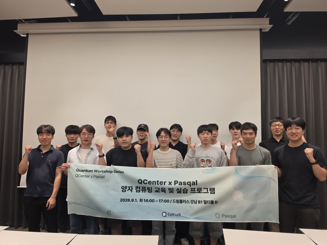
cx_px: 164
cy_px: 122
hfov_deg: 73.9
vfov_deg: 58.9
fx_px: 217
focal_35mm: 23
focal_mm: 6.5
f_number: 1.4
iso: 160
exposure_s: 1/120
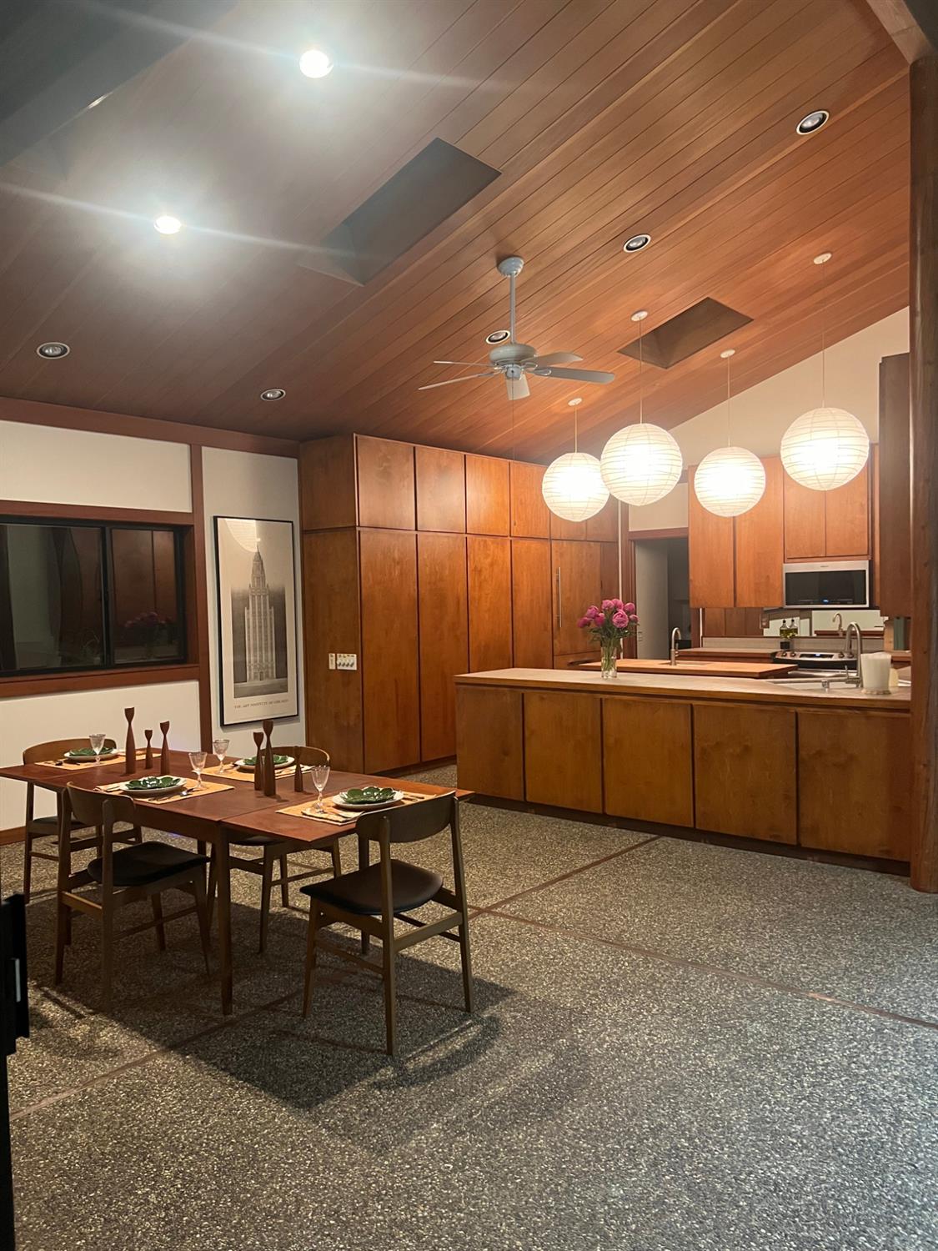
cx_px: 469
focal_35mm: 26
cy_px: 626
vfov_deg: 67.3
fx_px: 939
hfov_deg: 53.1
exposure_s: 1/40
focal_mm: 5.7
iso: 400
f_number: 1.5
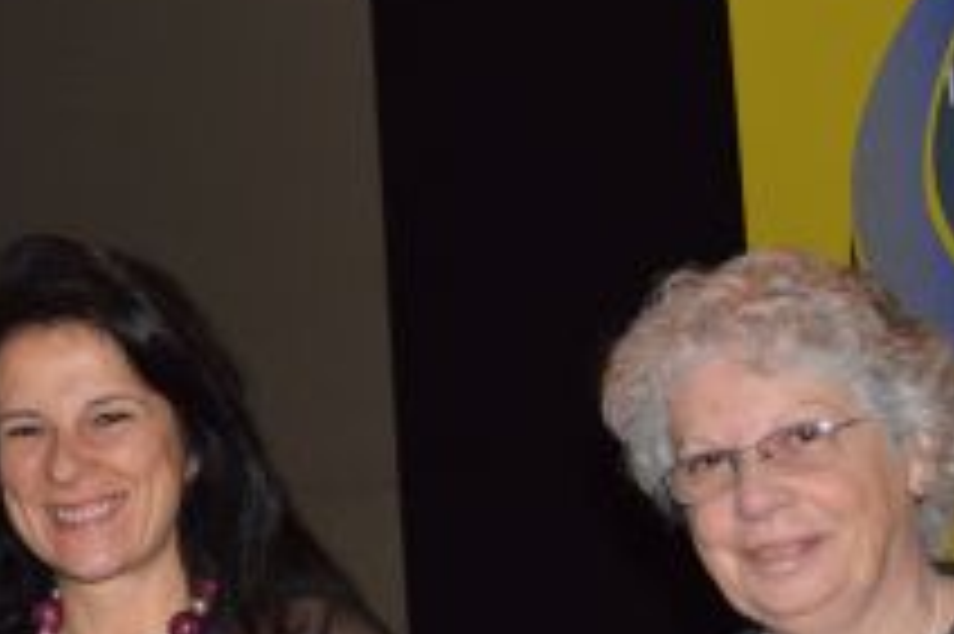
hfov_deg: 23.4
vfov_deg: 16.0
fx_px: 2251
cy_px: 463
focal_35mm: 85
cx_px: 140
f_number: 5
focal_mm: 24
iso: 800
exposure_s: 1/60
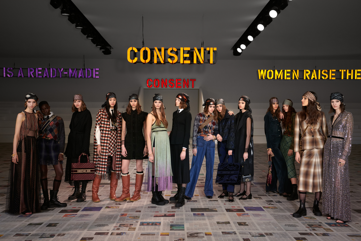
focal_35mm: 40
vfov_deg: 33.4
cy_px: 120
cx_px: 180
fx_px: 401
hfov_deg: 48.5
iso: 800
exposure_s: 1/125
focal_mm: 40
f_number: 8
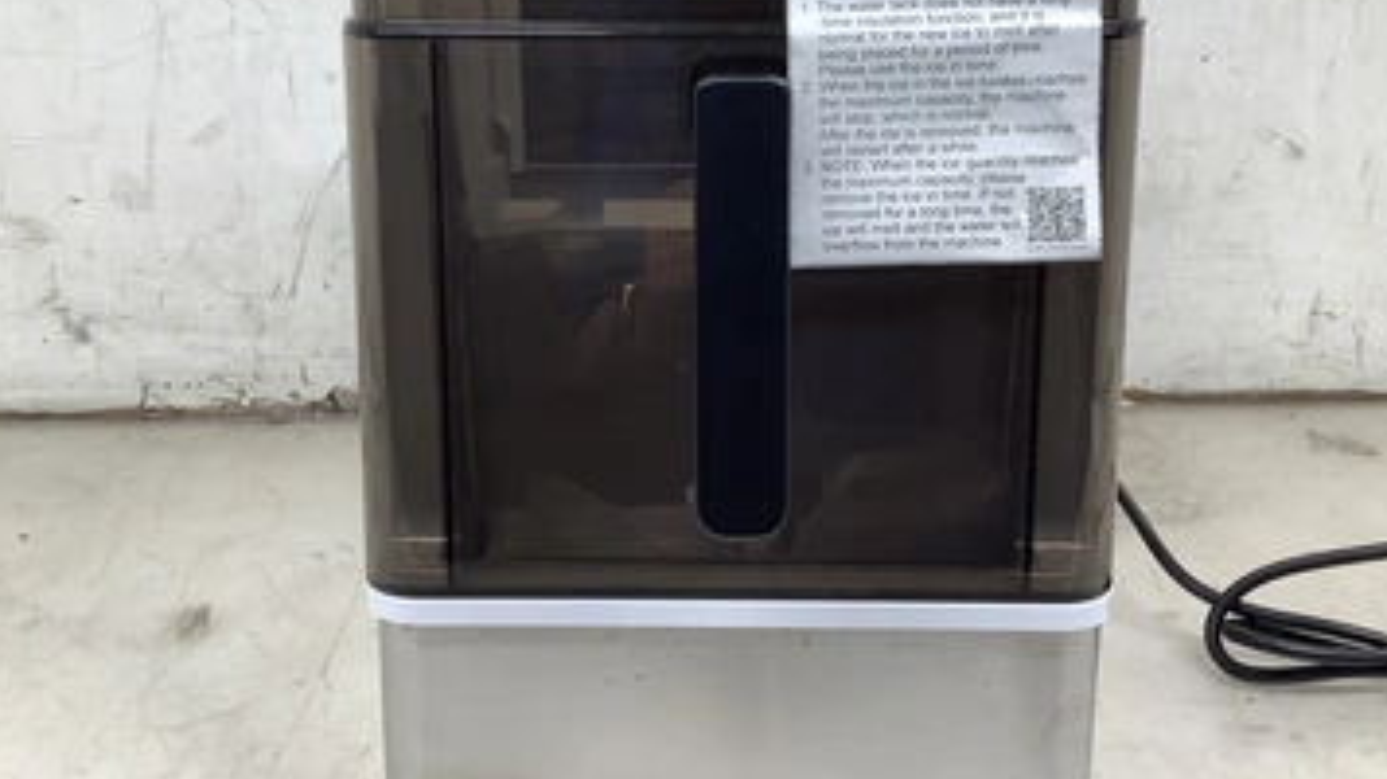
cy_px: 308
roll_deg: +0.3
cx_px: 697
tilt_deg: -14.6
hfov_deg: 52.8
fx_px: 1397
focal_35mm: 38
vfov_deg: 31.1
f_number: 2.4
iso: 50
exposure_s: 1/60
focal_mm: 3.3
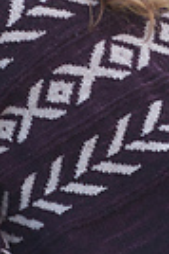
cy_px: 205
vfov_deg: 5.8
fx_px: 2527
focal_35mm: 358
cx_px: 37
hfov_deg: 3.8
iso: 500
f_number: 2.8
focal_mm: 50
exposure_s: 1/500
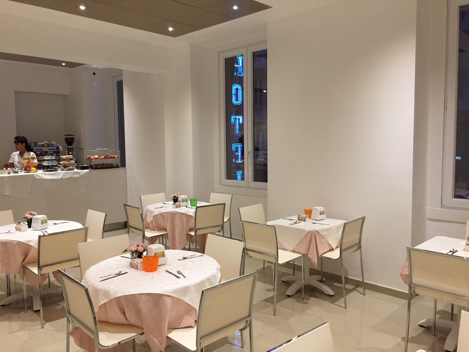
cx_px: 234
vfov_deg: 48.2
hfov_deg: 61.7
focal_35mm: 29
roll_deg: +0.0
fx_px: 393
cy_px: 176
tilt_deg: -4.8
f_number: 2.2
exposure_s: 1/33
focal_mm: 4.15
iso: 64
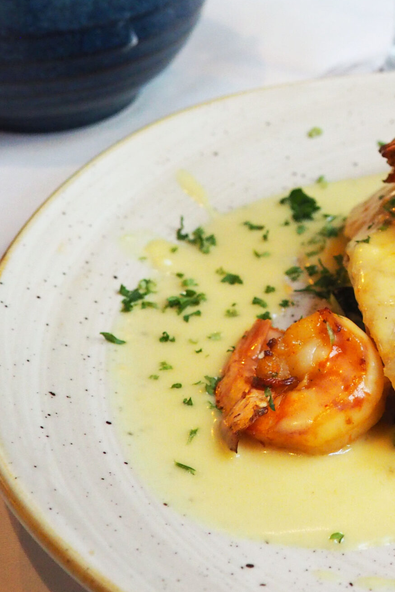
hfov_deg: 18.0
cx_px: 430
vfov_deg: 27.1
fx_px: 1202
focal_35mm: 73
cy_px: 106
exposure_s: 1/30
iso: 1600
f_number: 3.9
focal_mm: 18
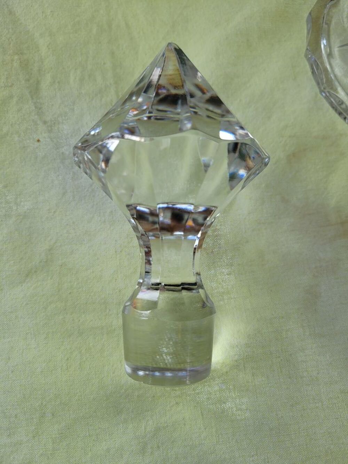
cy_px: 232
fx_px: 348
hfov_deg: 53.1
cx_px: 174
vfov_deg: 67.3
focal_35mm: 26
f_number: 1.8
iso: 40
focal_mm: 5.4
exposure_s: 1/569
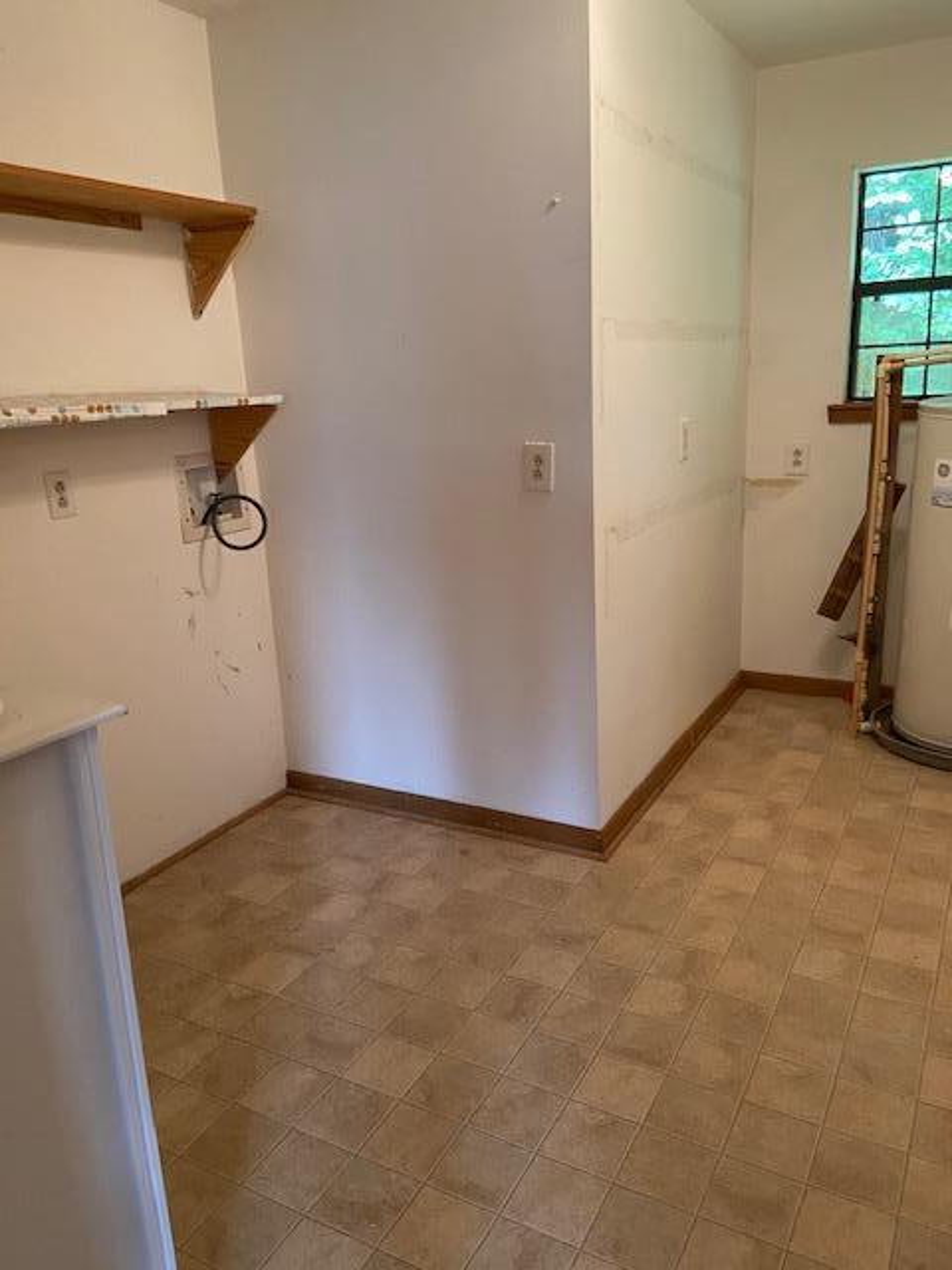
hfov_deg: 53.1
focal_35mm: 26
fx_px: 953
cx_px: 476
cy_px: 635
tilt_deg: -13.2
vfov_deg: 67.3
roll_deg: +3.9
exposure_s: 1/60
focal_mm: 4.25
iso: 250
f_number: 1.8
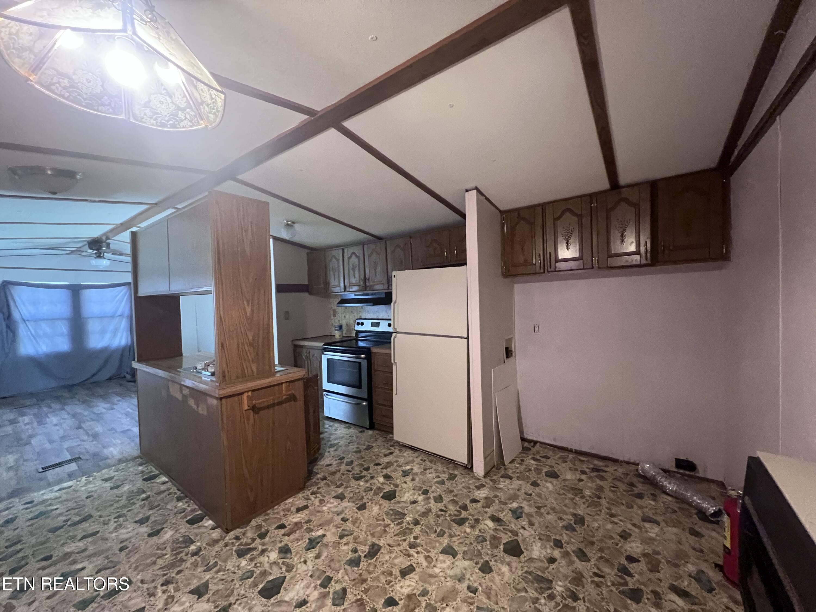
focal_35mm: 13
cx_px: 408
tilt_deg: -1.3
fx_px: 306
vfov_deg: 89.9
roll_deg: +2.4
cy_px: 306
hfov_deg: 106.2
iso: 800
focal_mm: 1.57
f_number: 1.8
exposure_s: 1/40
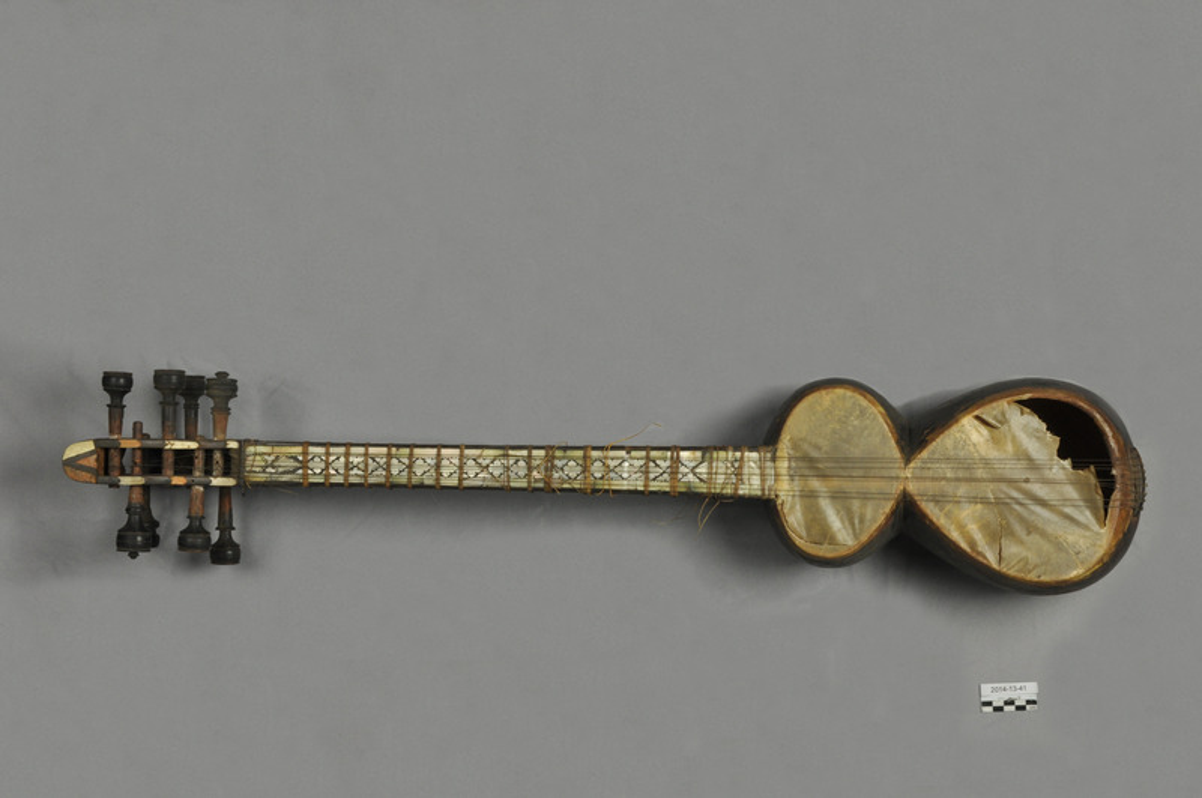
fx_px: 1800
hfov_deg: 36.9
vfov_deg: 25.0
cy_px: 399
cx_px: 601
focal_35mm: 54
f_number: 13
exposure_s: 1/8
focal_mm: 36
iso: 400
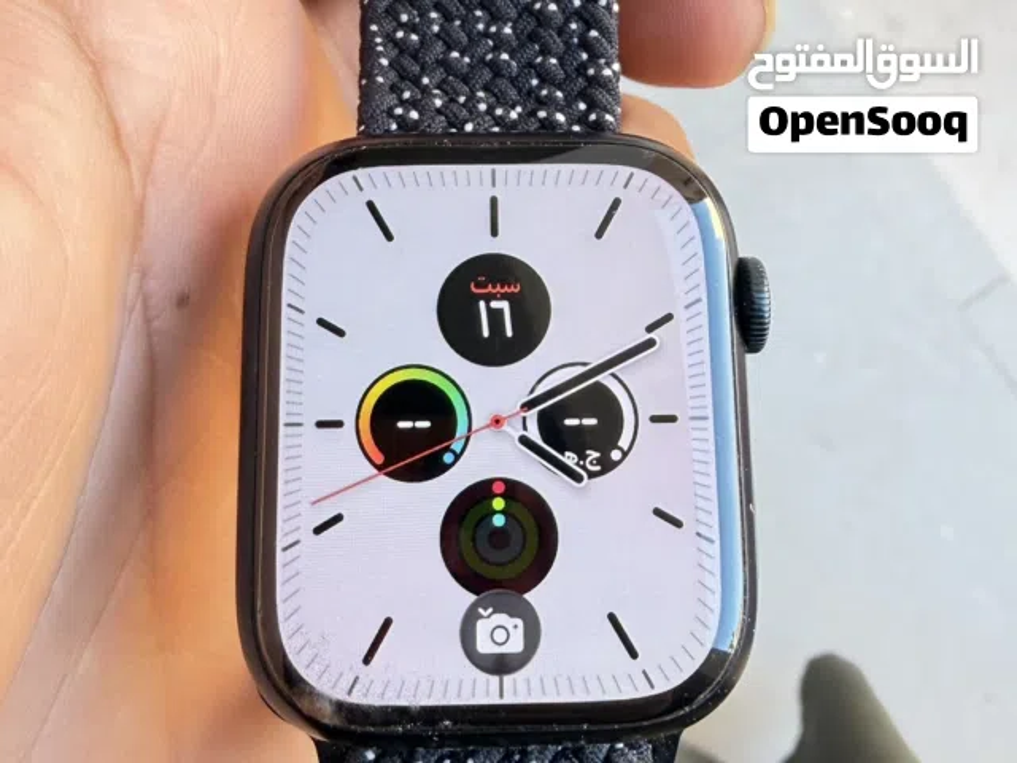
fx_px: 705
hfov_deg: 71.6
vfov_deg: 56.8
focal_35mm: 24
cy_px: 382
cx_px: 508
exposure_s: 1/121
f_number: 2.2
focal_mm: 2.22
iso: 200
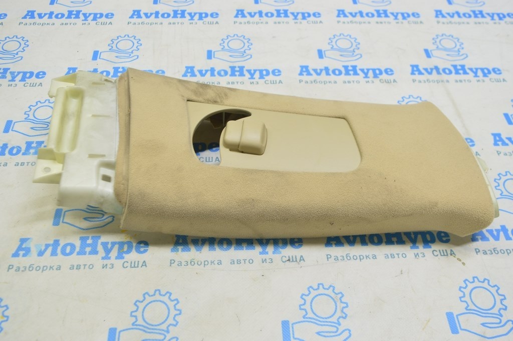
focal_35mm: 34
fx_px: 491
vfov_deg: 38.3
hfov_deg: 55.1
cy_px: 170
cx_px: 256
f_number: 5.6
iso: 400
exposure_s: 1/20
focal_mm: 23
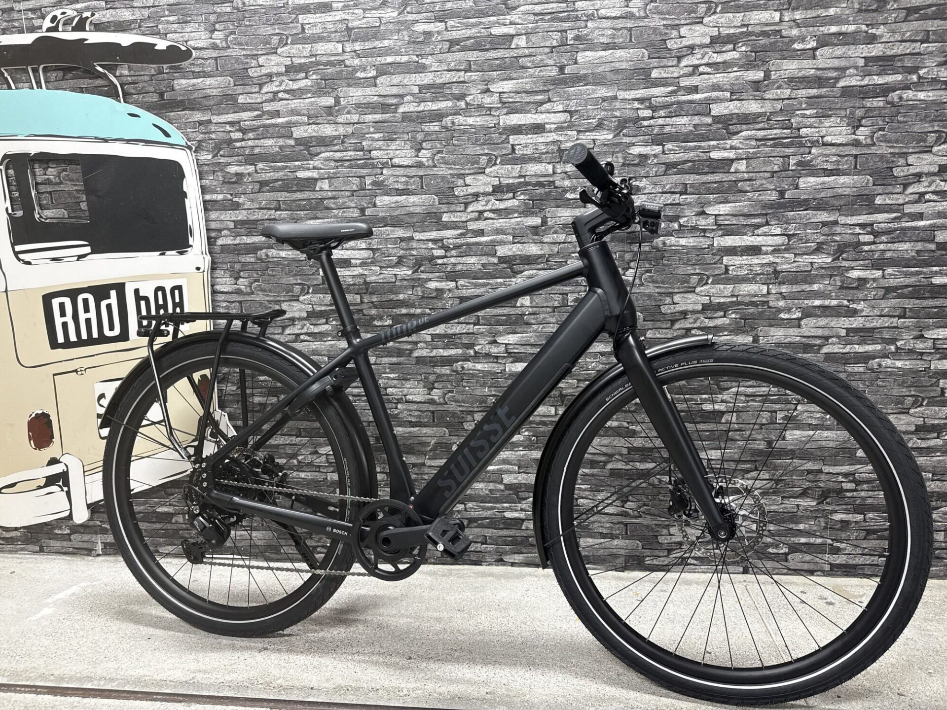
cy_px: 355
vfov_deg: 56.8
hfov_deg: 71.6
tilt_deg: -10.3
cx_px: 474
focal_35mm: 24
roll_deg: +1.5
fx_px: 657
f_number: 1.78
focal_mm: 6.76
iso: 160
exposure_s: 1/100
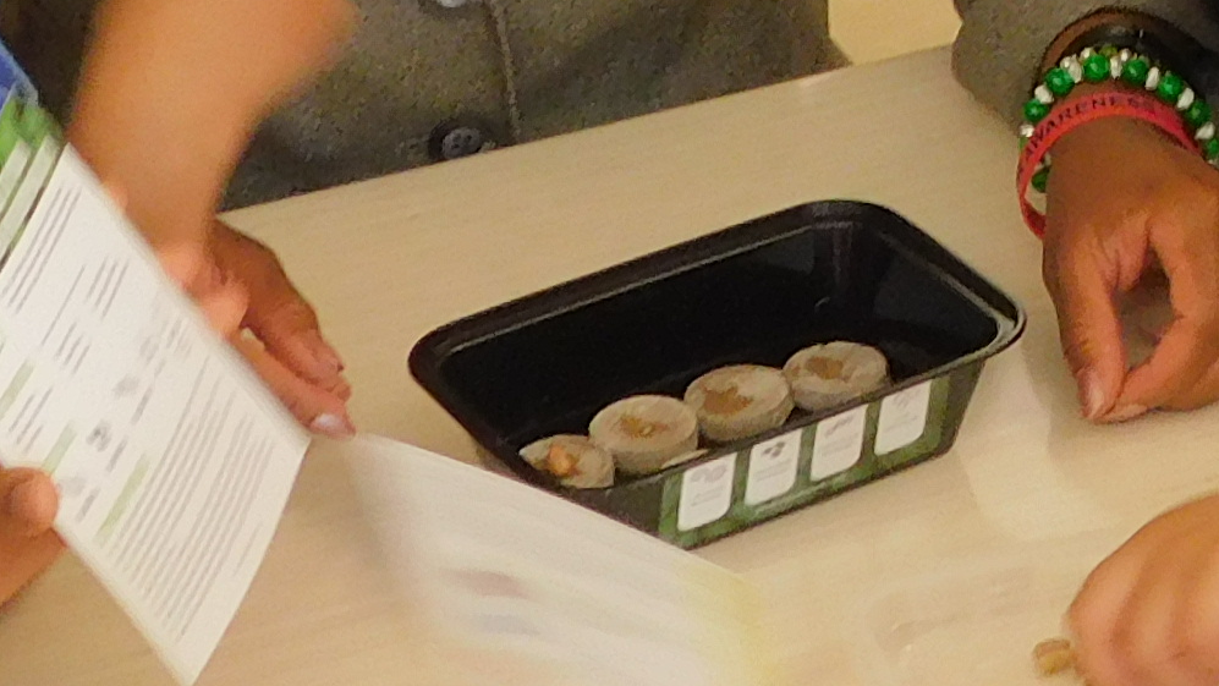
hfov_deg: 13.9
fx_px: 4881
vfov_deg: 7.7
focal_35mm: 151
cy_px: -605
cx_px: 1360
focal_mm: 5.3
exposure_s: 1/30
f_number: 3.2
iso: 200
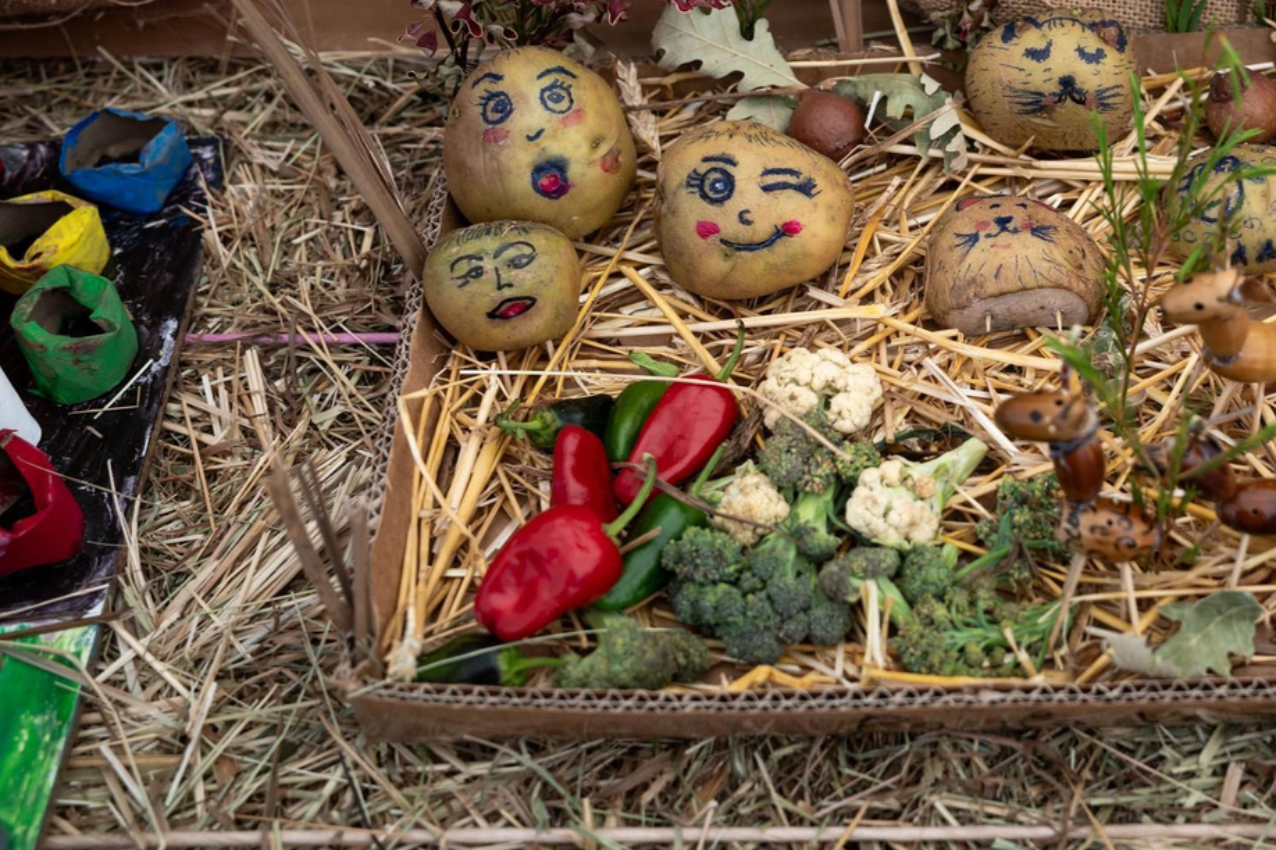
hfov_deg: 32.0
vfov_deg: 21.9
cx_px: 1016
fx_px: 2162
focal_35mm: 61
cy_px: 126
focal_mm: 35
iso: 32
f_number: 2.8
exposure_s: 1/80
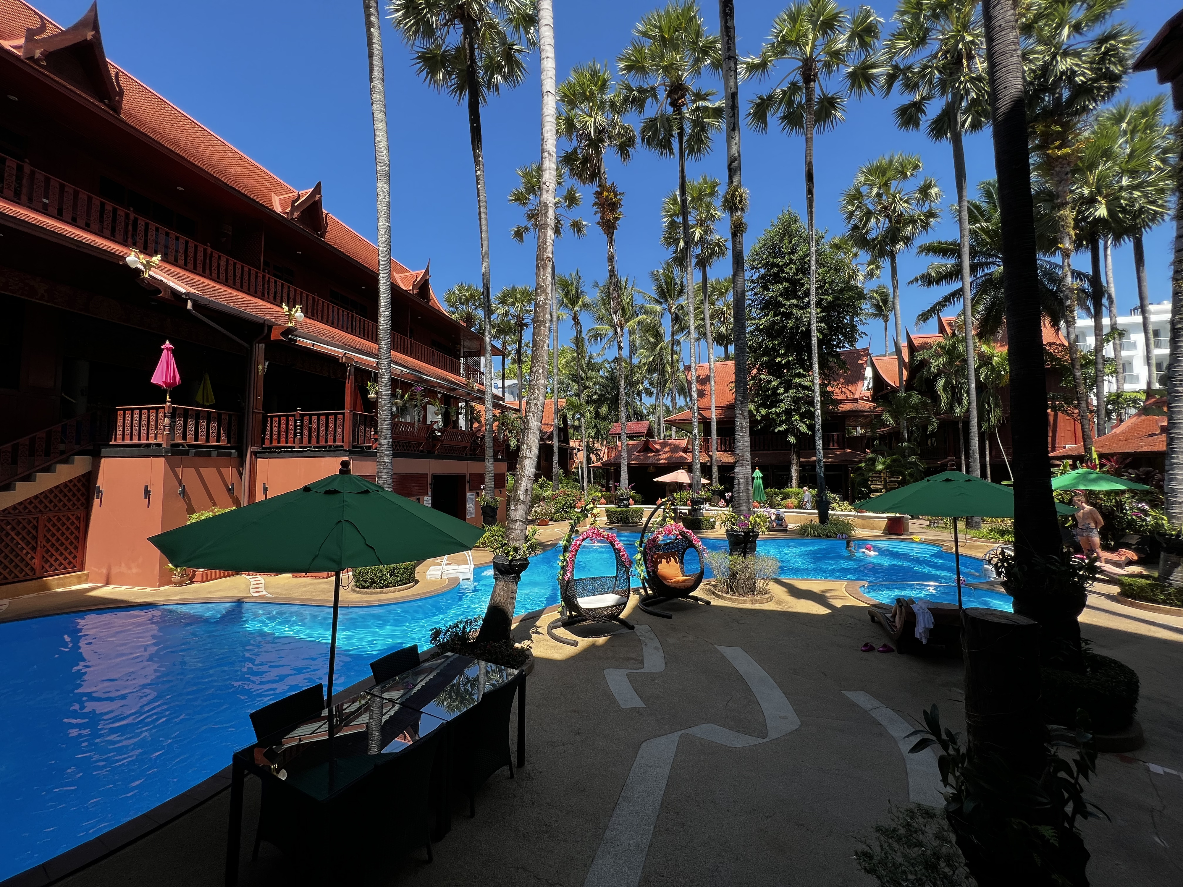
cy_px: 444
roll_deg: +0.8
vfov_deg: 89.9
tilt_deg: +3.3
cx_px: 592
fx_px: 444
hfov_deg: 106.2
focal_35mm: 13
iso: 32
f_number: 1.8
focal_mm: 1.57
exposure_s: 1/797
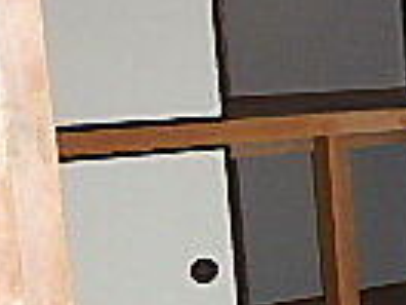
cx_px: 944
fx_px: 1196
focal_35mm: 102
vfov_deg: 14.5
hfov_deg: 14.1
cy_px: 188
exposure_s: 1/80
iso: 125
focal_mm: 3.7
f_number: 3.5
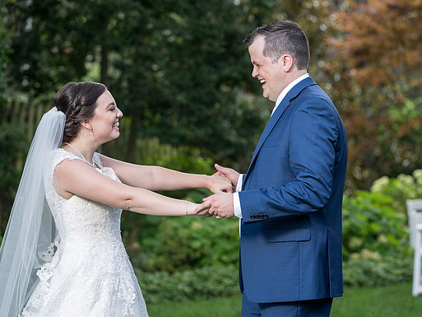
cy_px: 181
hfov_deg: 13.7
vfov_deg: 10.3
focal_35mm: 144
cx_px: 230
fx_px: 1756
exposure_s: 1/200
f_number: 4
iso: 100
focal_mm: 116
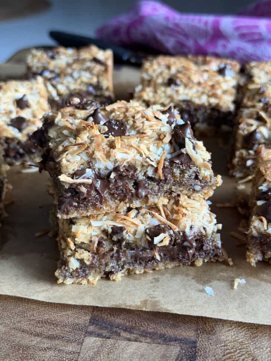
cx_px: 136
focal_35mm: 48
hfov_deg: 30.3
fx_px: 501
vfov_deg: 39.7
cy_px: 180
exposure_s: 1/43
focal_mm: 6.8
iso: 250
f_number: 1.8
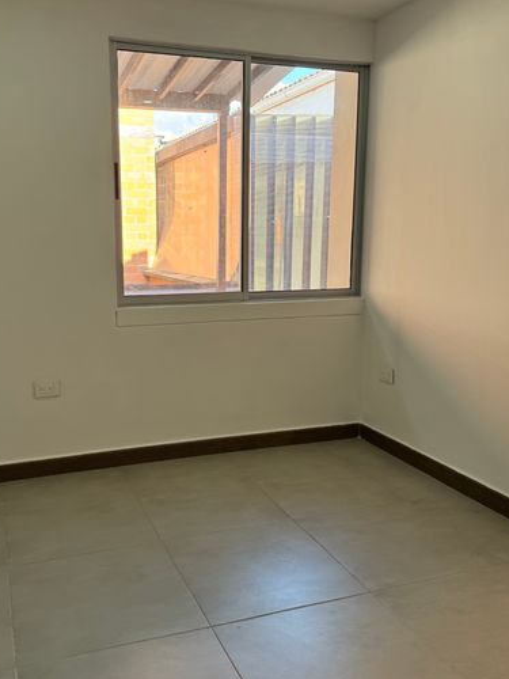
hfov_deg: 44.0
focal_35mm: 32
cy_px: 321
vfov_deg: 56.8
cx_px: 210
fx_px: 627
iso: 100
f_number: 1.78
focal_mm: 6.76
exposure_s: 1/165
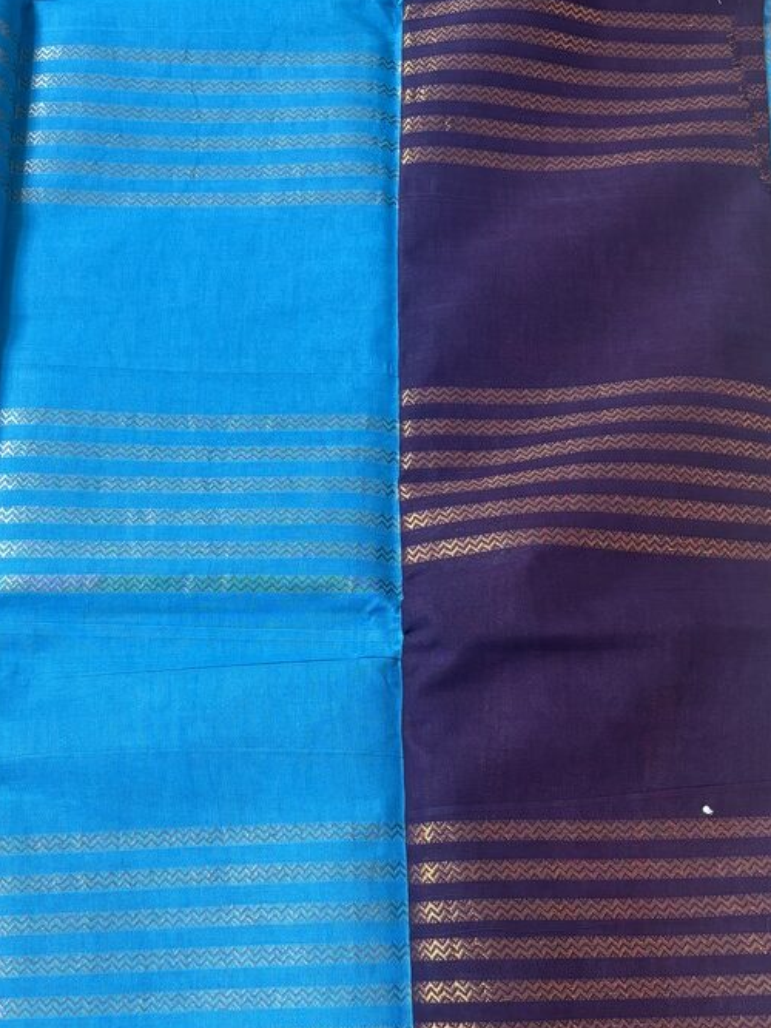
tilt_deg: -73.5
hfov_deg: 36.8
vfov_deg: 47.5
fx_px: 1159
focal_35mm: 39
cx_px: 341
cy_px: 630
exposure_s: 1/79
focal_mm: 5.96
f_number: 1.6
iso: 125
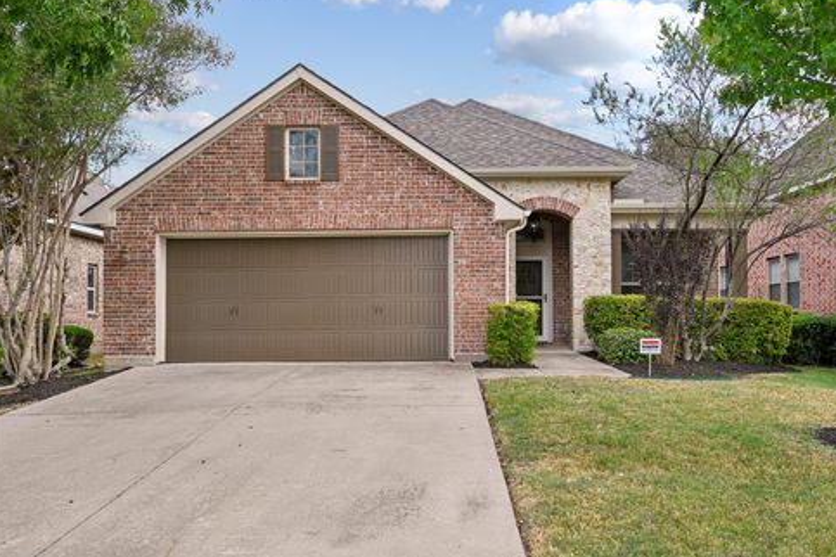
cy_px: 276
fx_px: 697
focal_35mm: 30
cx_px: 422
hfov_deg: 61.9
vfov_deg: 43.6
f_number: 11
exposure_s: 1/50
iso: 100
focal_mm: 29
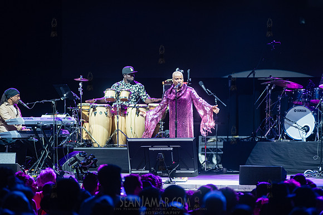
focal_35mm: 201
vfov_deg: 6.8
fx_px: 1804
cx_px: 162
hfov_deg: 10.2
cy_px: 108
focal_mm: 200
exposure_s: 1/640
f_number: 2.8
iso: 4000
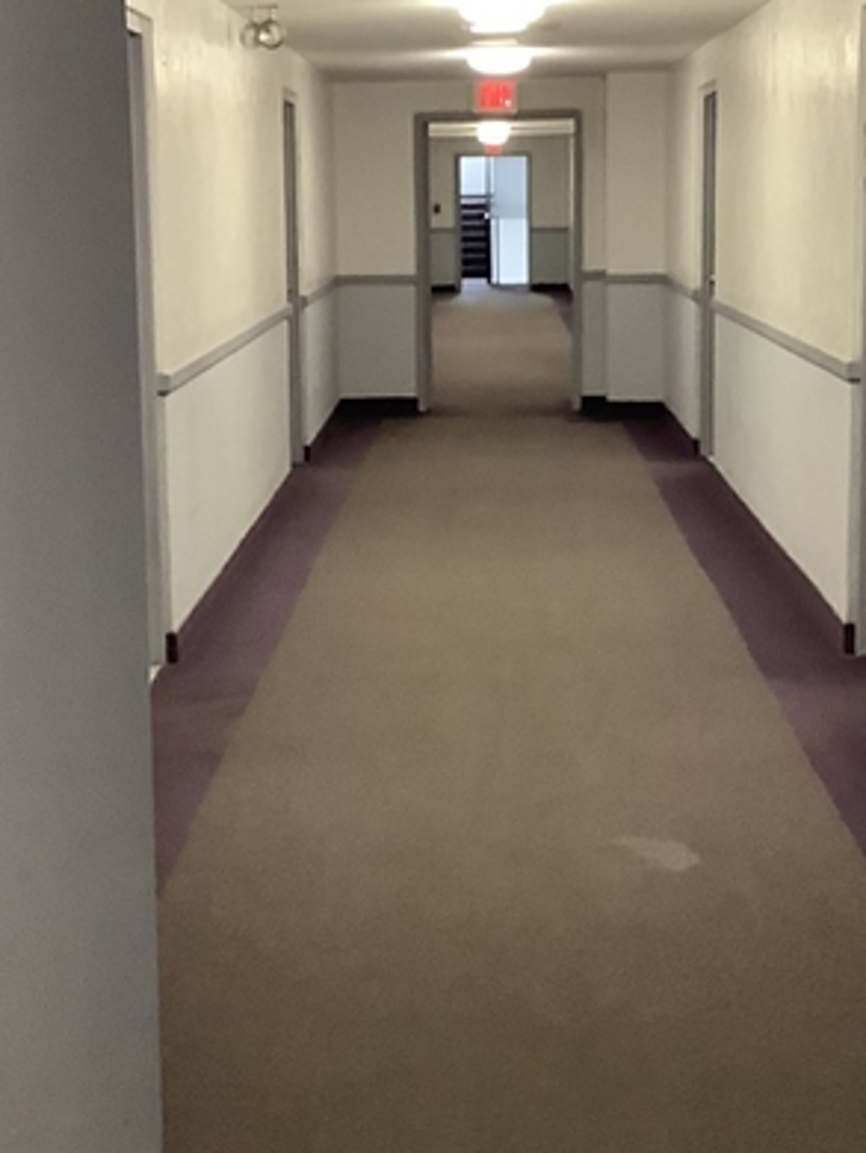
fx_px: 2033
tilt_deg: -9.7
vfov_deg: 31.6
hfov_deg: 24.1
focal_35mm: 61
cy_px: 488
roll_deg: -0.3
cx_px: 429
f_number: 2.4
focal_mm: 3.3
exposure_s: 1/40
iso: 320
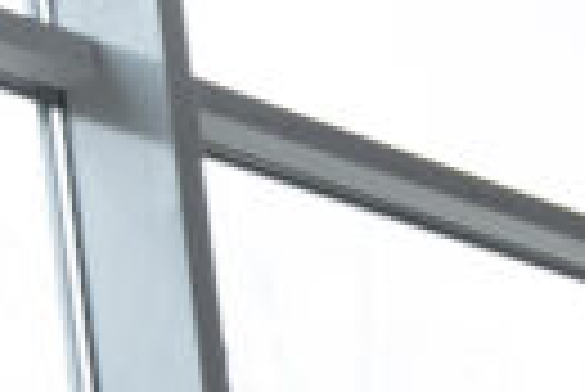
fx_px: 4100
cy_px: 1401
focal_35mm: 252
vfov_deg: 5.0
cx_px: 1172
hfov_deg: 7.8
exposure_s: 1/160
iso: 640
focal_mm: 32
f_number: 2.8
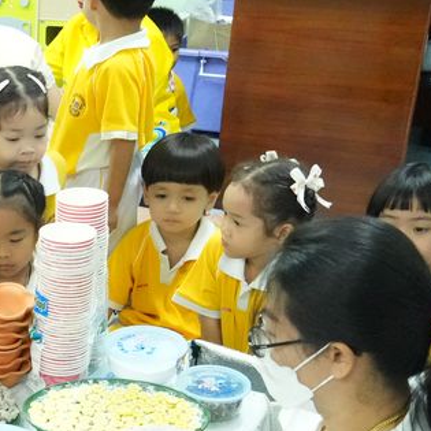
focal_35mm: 82
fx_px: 1155
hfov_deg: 19.0
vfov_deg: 20.8
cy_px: 358
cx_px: -181
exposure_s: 1/200
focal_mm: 18
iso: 10000
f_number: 4.5
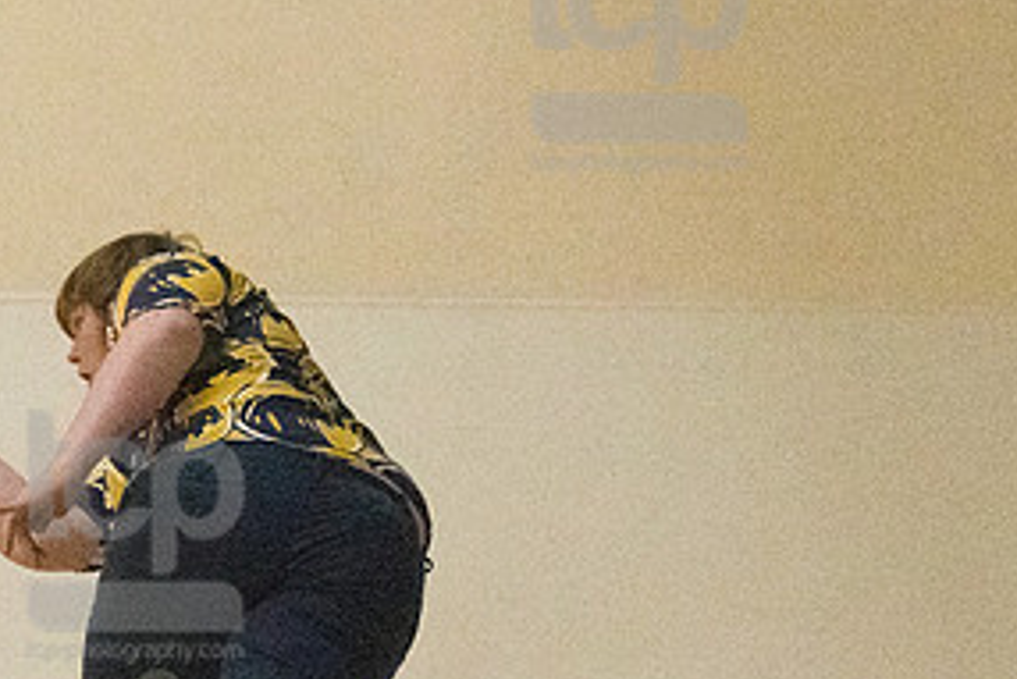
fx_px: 11164
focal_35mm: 395
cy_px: 537
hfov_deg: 5.2
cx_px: 135
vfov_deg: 3.5
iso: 10000
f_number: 4.5
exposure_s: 1/1250
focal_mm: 130
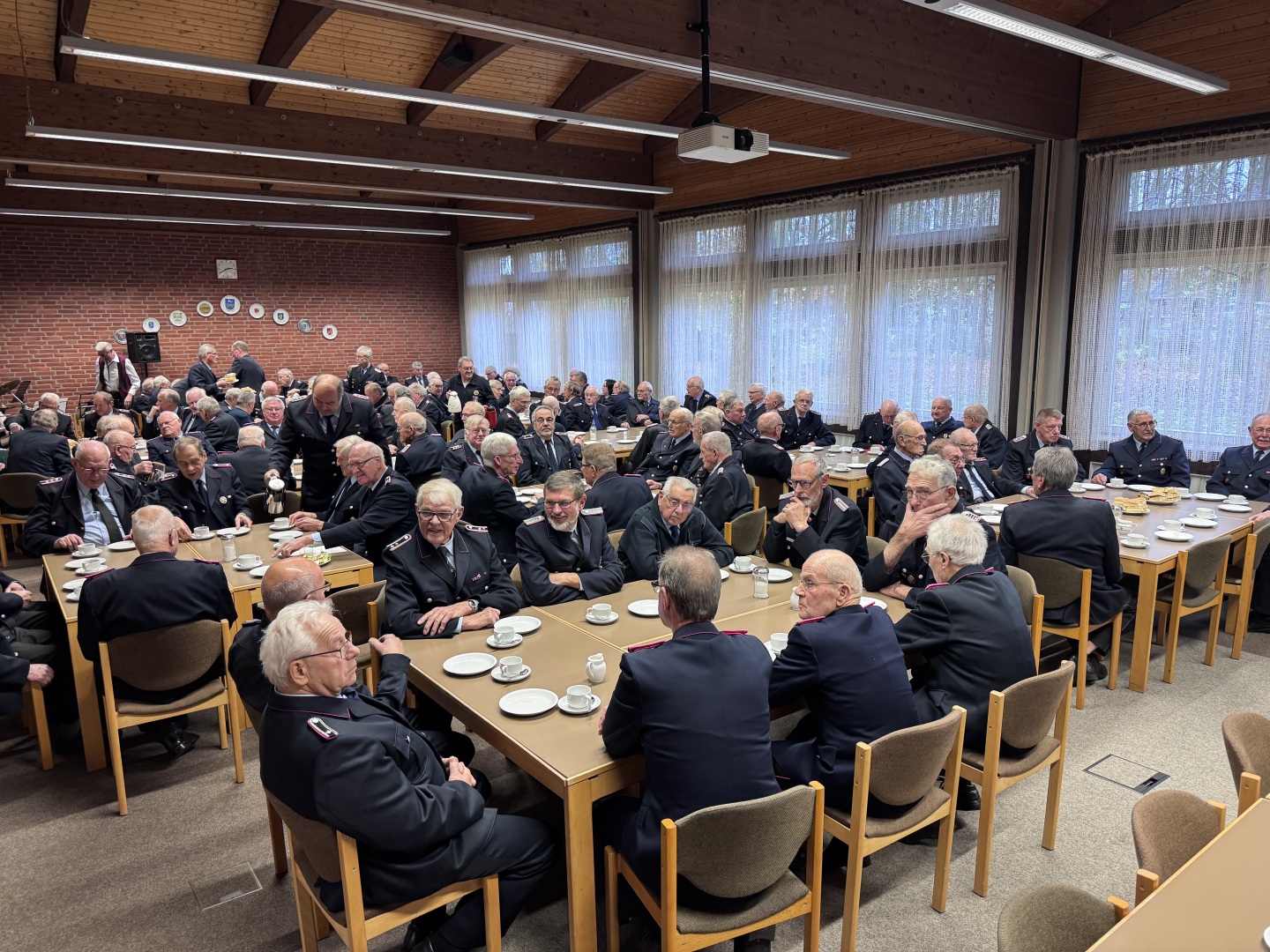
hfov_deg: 71.6
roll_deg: +1.1
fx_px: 881
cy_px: 476
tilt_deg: -10.4
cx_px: 635
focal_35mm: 24
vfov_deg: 56.8
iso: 200
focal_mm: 6.76
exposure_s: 1/50
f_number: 1.78
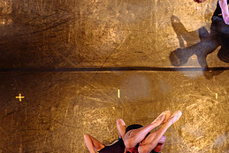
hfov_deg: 21.7
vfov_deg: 14.7
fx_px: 592
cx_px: 166
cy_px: 40
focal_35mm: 93
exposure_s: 1/125
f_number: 2.8
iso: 1600
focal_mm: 34
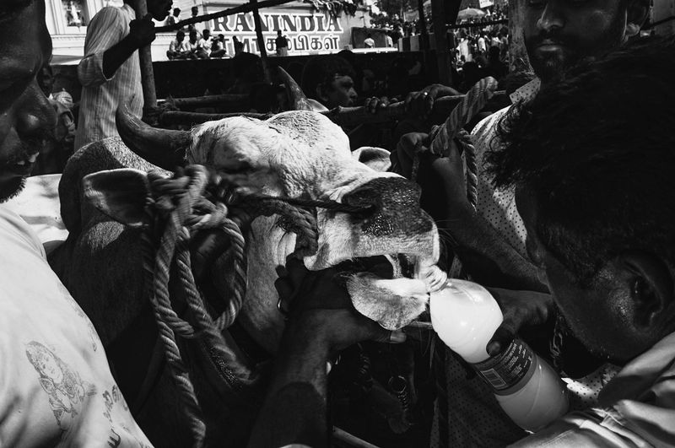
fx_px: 674
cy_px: 224
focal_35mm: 36
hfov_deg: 53.2
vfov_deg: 36.8
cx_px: 338
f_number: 11
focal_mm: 24
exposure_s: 1/50
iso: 200
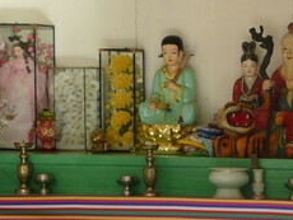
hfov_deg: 16.1
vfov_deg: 12.3
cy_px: 201
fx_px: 1017
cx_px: 283
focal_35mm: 120
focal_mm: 7.5
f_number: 3.2
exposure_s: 1/160
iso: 200
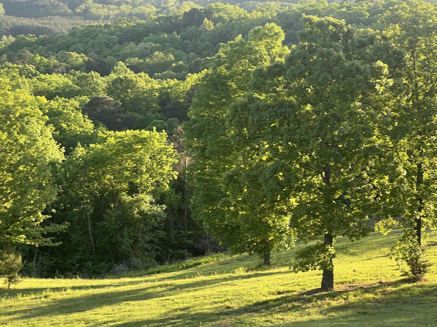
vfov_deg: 15.1
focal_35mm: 98
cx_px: 196
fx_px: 1237
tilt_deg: -10.9
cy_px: 190
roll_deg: +0.0
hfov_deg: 20.0
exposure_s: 1/99
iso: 32
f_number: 2.8
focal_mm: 9
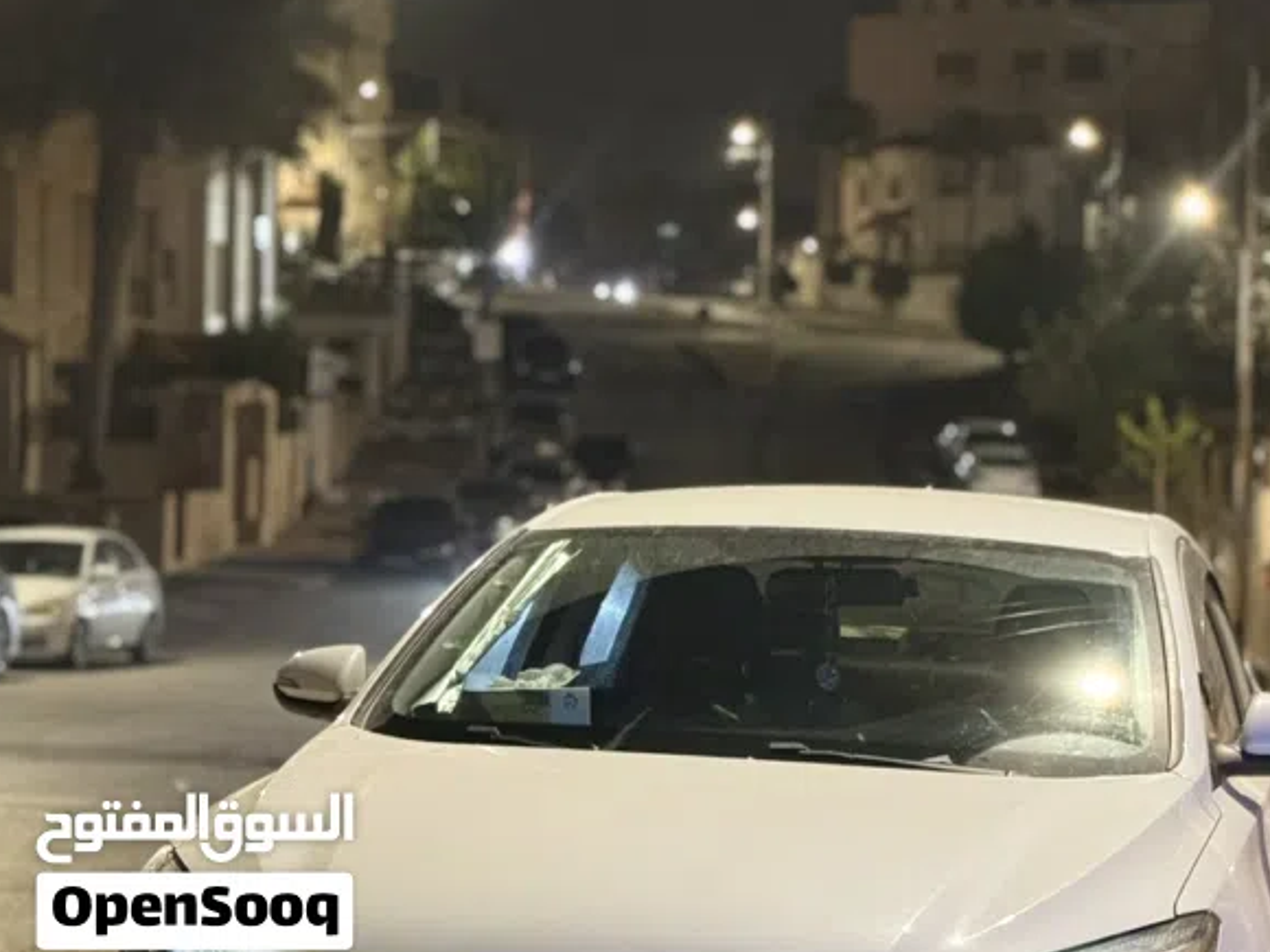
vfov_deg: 27.5
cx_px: 683
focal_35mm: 53
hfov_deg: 36.2
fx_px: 1944
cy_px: 477
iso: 400
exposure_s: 1/39
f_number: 1.78
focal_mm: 6.76
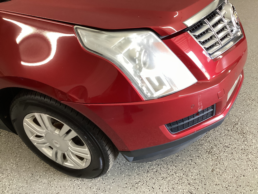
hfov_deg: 58.4
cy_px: 97
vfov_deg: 45.4
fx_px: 231
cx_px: 129
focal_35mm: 31
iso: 80
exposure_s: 1/50
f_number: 2.4
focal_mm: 3.3
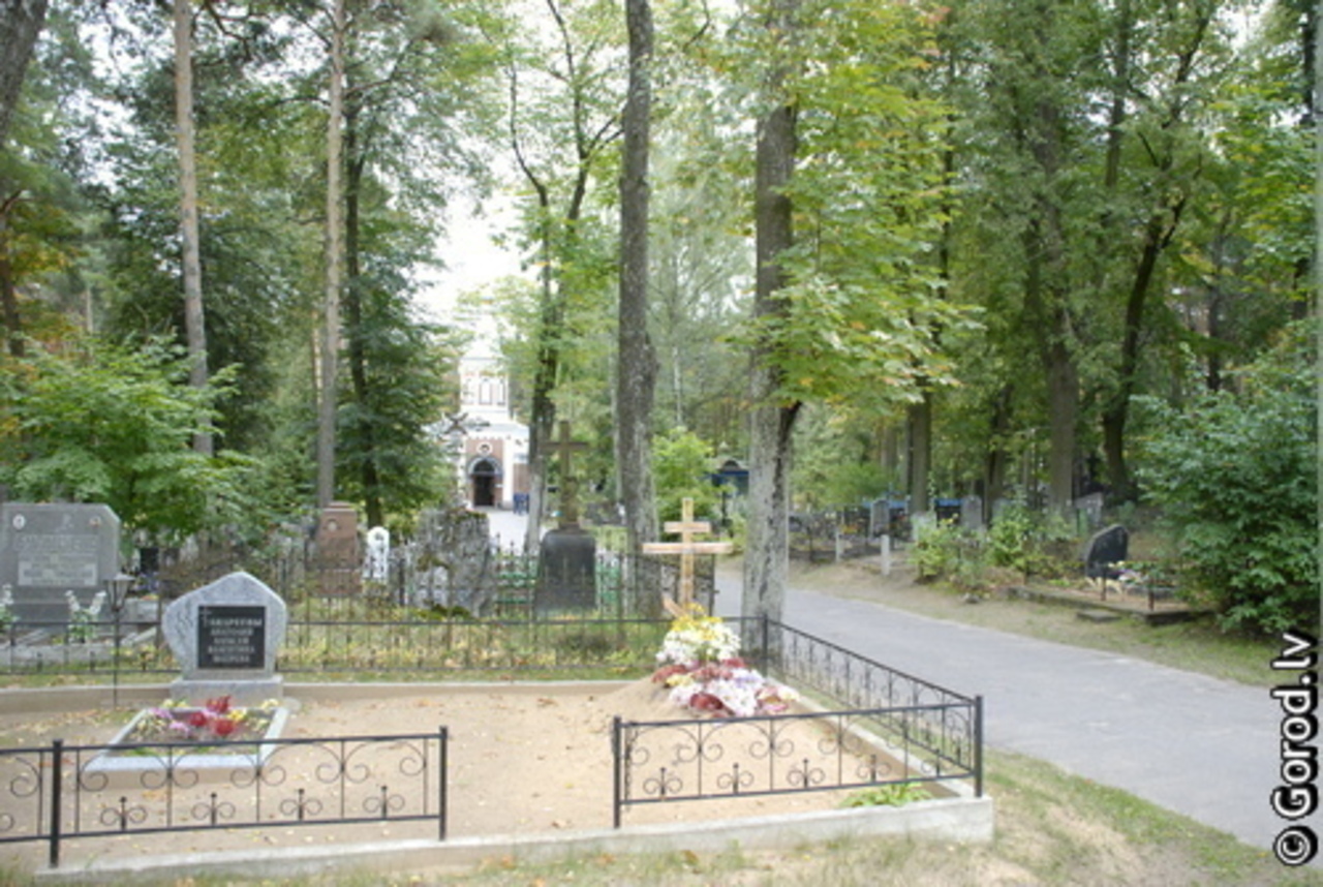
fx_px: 1104
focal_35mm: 30
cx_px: 662
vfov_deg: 43.8
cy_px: 444
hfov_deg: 61.8
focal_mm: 20
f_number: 3.5
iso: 800
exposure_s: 1/180
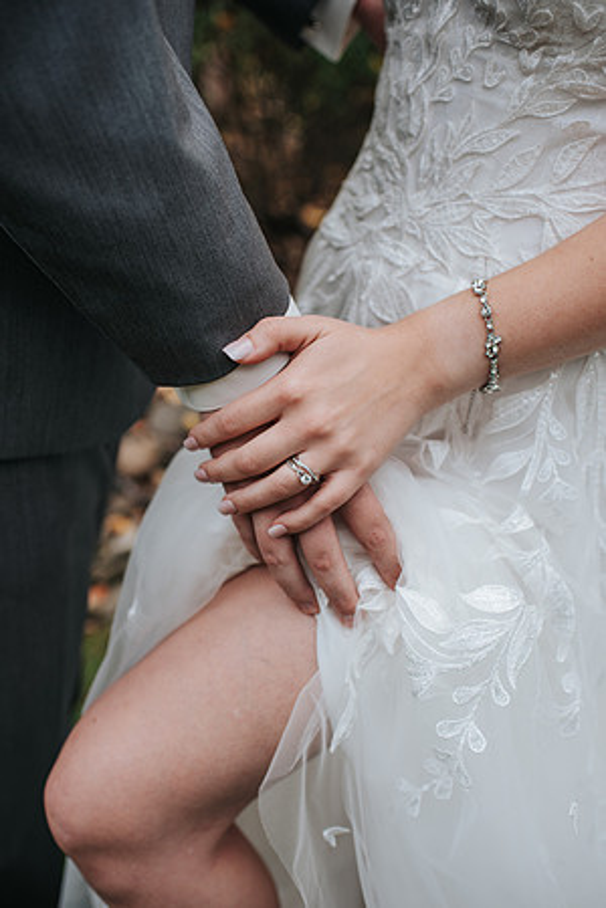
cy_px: 454
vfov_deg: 54.4
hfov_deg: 37.9
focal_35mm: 35
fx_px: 884
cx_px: 303
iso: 100
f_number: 2.8
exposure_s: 1/640
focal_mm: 35
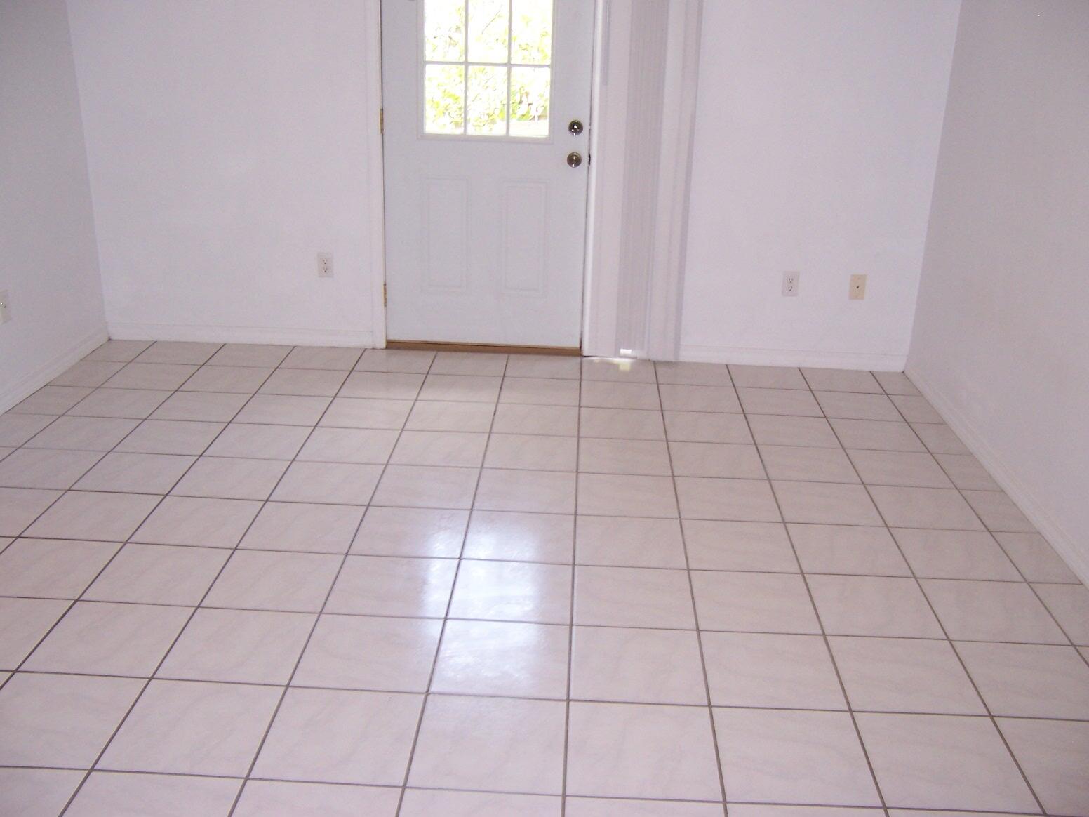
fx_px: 1038
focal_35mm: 33
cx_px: 544
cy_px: 408
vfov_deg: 42.9
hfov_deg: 55.4
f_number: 2.8
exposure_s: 1/60
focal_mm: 5.5
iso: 140
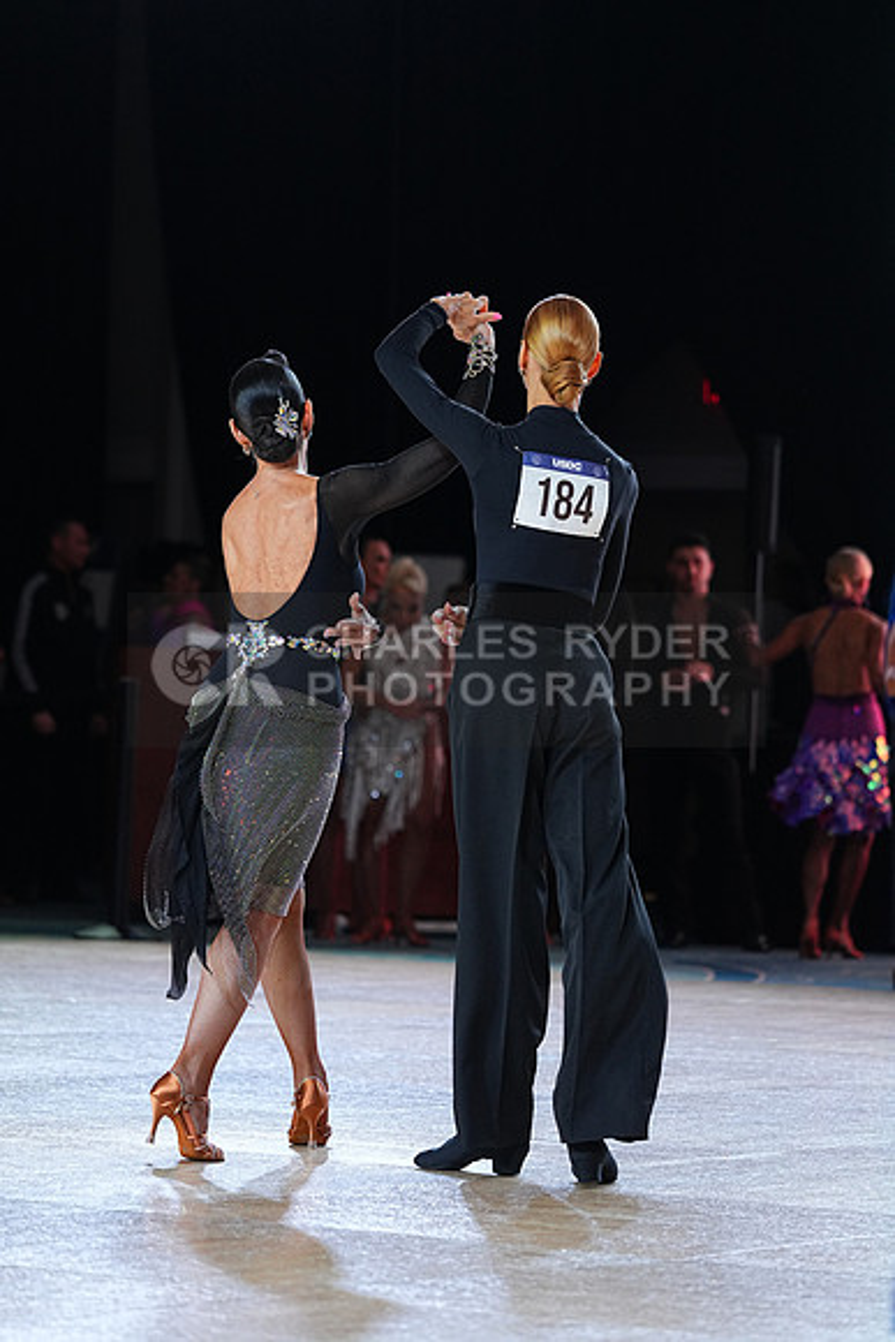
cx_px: 448
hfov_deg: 9.0
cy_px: 671
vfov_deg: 13.4
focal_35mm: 153
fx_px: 5702
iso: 1250
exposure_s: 1/500
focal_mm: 153
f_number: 4
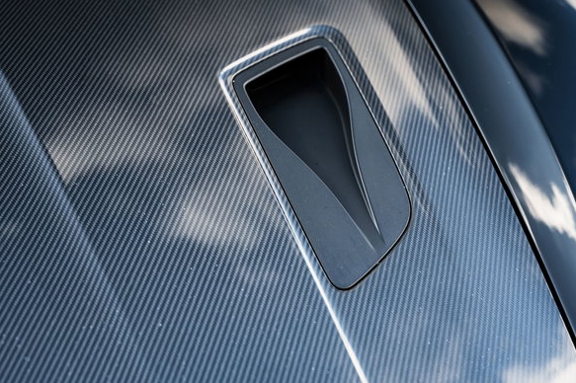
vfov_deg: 25.0
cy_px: 149
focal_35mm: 54
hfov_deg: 36.8
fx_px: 863
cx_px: 326
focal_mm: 41
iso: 250
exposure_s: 1/200
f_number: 2.8
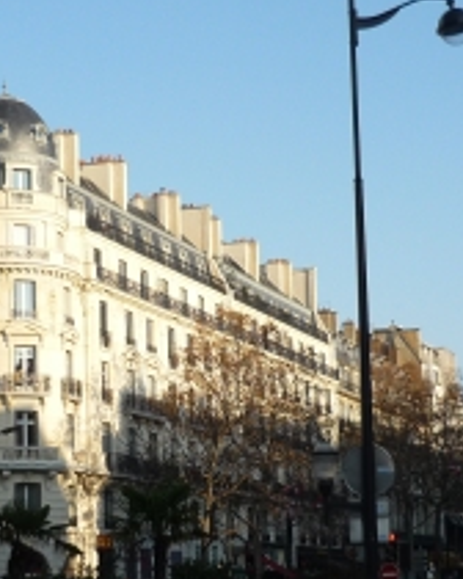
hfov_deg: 16.9
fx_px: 1559
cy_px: 369
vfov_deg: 21.0
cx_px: 196
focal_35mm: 91
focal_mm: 6.3
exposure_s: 1/640
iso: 100
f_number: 2.9
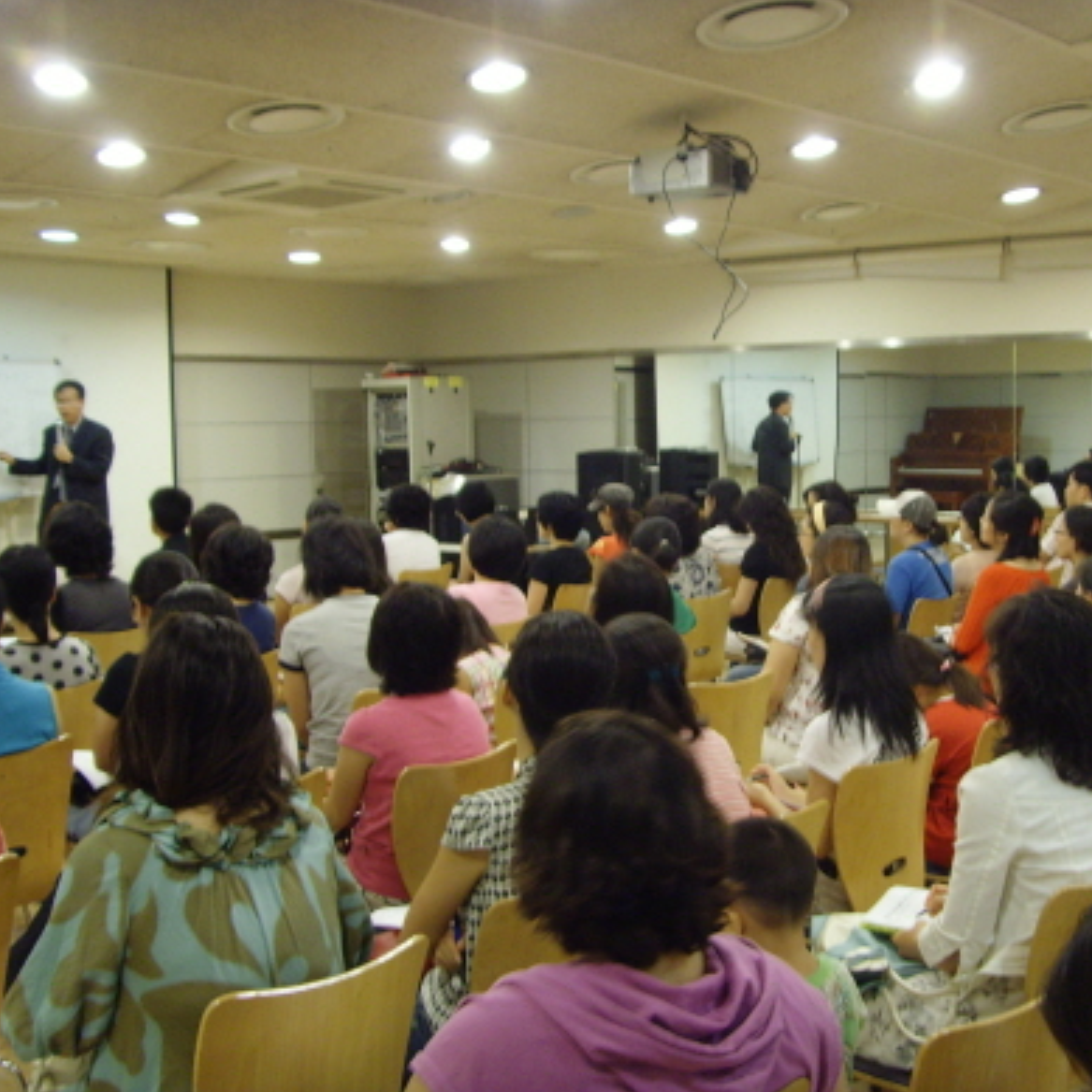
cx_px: 705
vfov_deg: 36.1
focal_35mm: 47
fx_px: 1677
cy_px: 552
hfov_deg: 35.8
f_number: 3.5
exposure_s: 1/8
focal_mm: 6.6
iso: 200
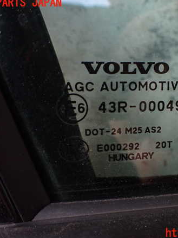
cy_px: 118
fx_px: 281
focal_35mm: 41
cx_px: 126
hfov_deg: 34.6
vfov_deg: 45.8
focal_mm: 5.4
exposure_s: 1/125
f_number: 2.3
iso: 320
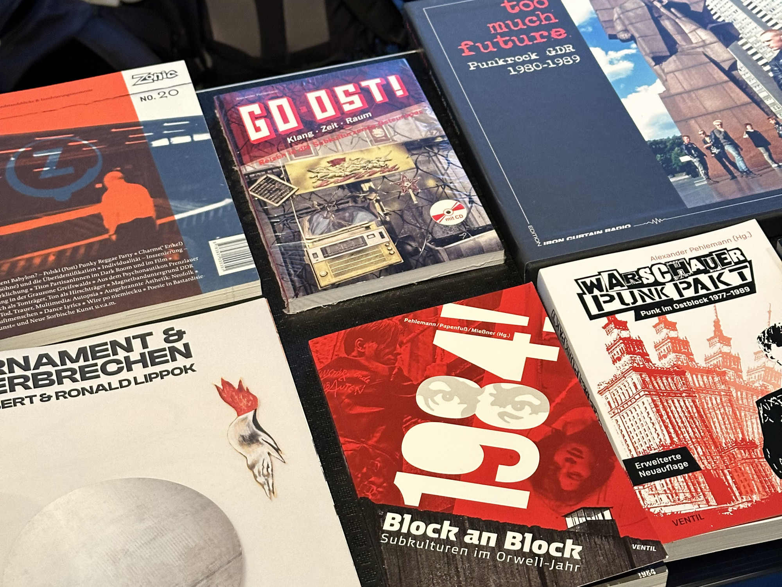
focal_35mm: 48
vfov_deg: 30.3
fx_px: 1084
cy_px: 294
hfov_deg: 39.7
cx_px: 391
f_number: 1.8
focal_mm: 6.9
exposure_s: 1/54
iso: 250
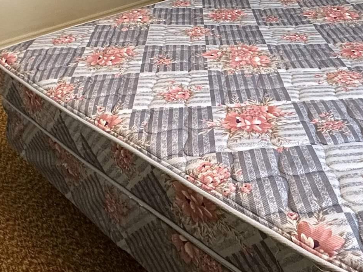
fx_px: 482
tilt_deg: -16.9
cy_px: 13
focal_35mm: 46
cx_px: 166
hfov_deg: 41.2
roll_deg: +2.0
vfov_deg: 29.8
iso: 800
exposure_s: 1/60
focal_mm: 2.22
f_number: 2.2
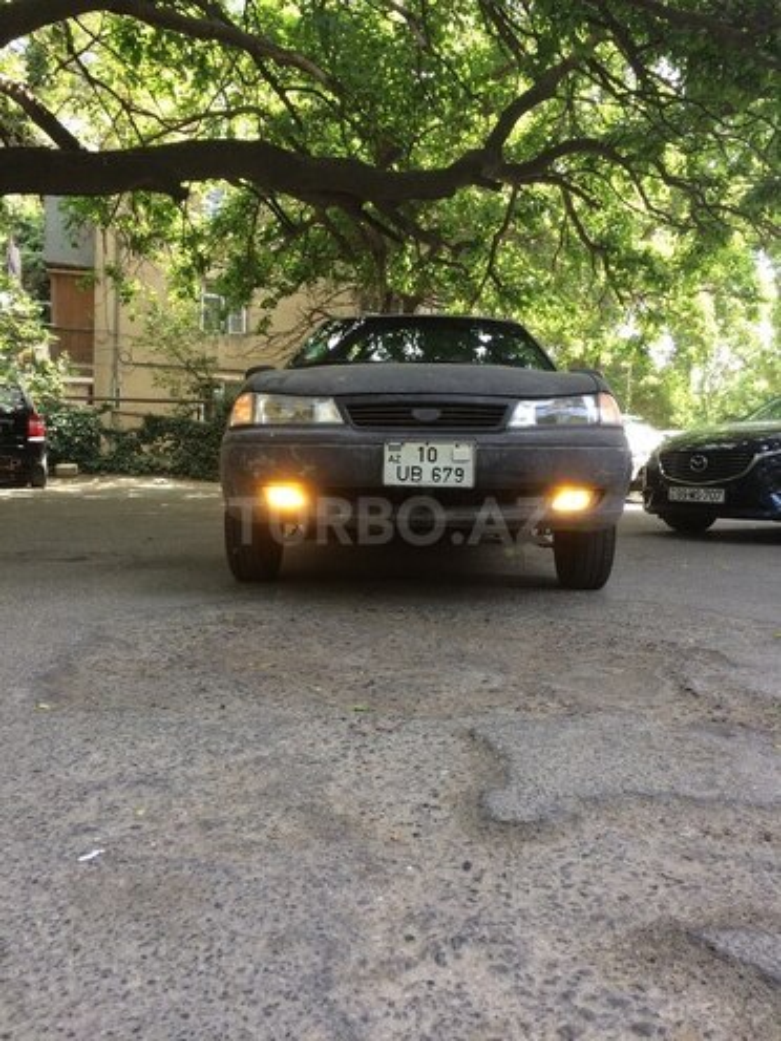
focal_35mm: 29
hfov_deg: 48.2
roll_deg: +0.2
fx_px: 872
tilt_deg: -8.2
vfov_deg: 61.7
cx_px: 390
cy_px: 520
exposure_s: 1/100
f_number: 2.2
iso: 40
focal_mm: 4.15
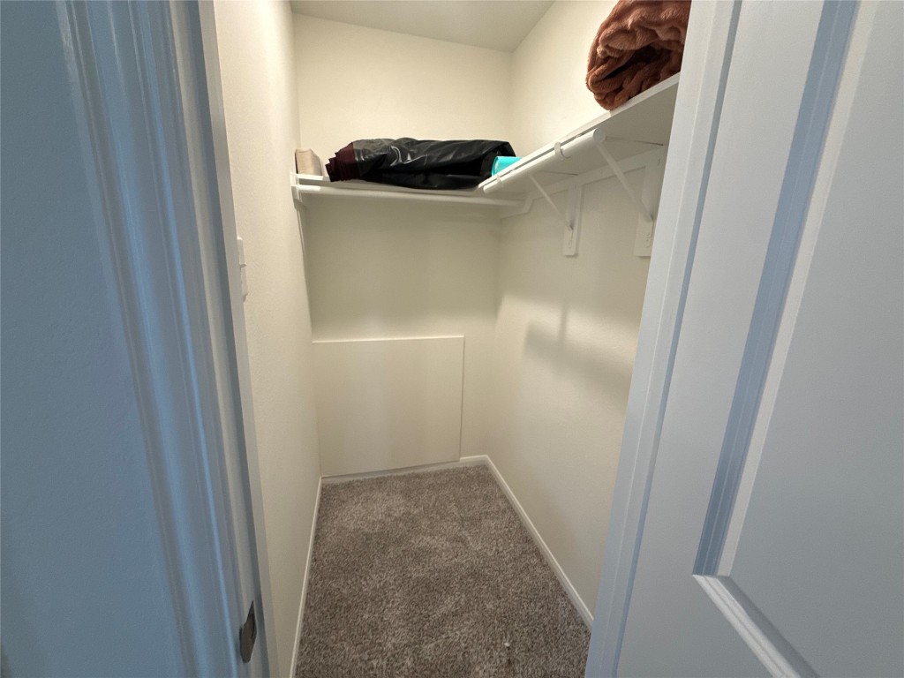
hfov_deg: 102.1
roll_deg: -1.1
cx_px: 452
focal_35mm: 14
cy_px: 339
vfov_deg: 85.7
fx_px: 366
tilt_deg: -12.1
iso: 320
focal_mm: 2.22
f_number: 2.2
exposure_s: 1/120
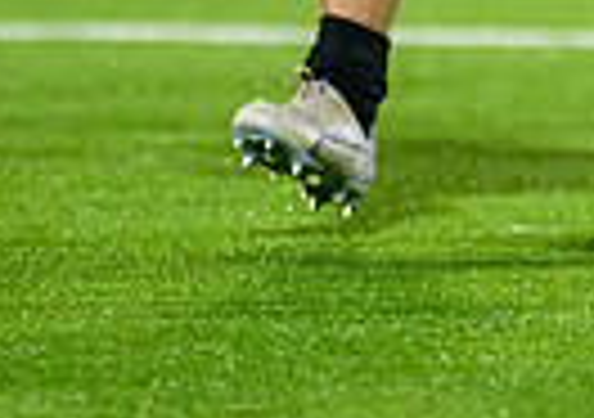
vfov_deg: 0.6
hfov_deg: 0.8
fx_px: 43460
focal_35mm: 2588
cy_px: -450
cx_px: 1128
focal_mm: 560
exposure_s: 1/1250
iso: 5000
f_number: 4
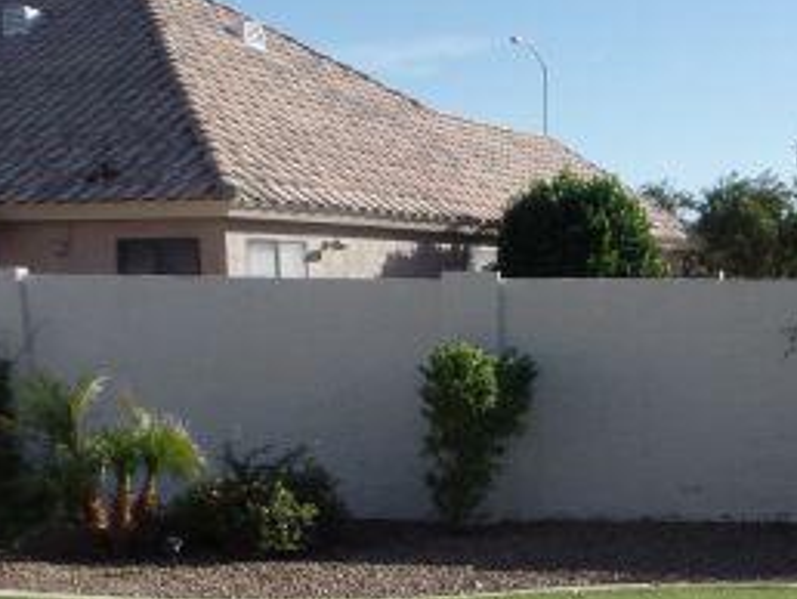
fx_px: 1314
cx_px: 513
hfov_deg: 33.5
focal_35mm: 57
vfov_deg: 24.1
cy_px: 655
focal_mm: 4.1
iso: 80
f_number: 3.5
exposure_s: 1/750
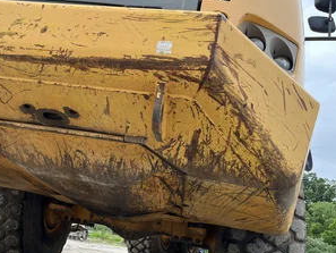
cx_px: 124
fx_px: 340
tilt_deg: +13.0
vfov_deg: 40.6
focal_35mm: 35
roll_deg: -10.3
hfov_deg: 52.0
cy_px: 147
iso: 50
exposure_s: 1/696
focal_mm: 5.1
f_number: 1.6
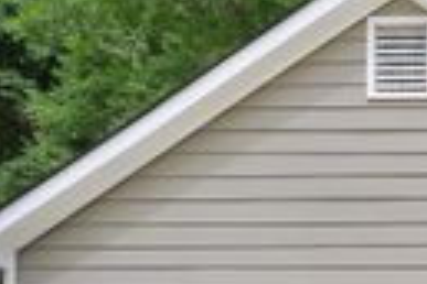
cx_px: 771
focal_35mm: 58
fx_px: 688
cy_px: 414
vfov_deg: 20.4
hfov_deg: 21.7
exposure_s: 1/125
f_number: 9
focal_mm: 10
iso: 100
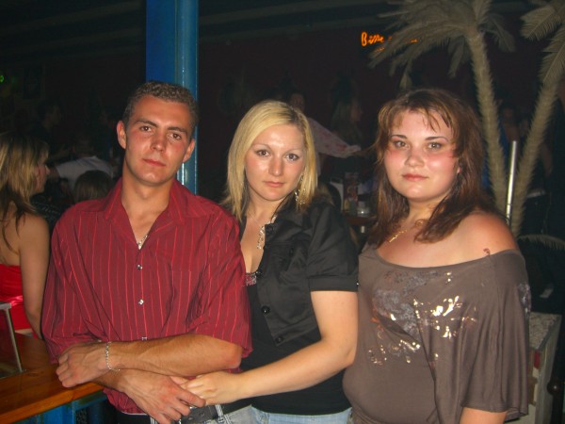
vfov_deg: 37.7
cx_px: 282
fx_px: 620
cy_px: 212
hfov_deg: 49.0
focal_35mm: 38
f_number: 2.8
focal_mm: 7.9
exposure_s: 1/60
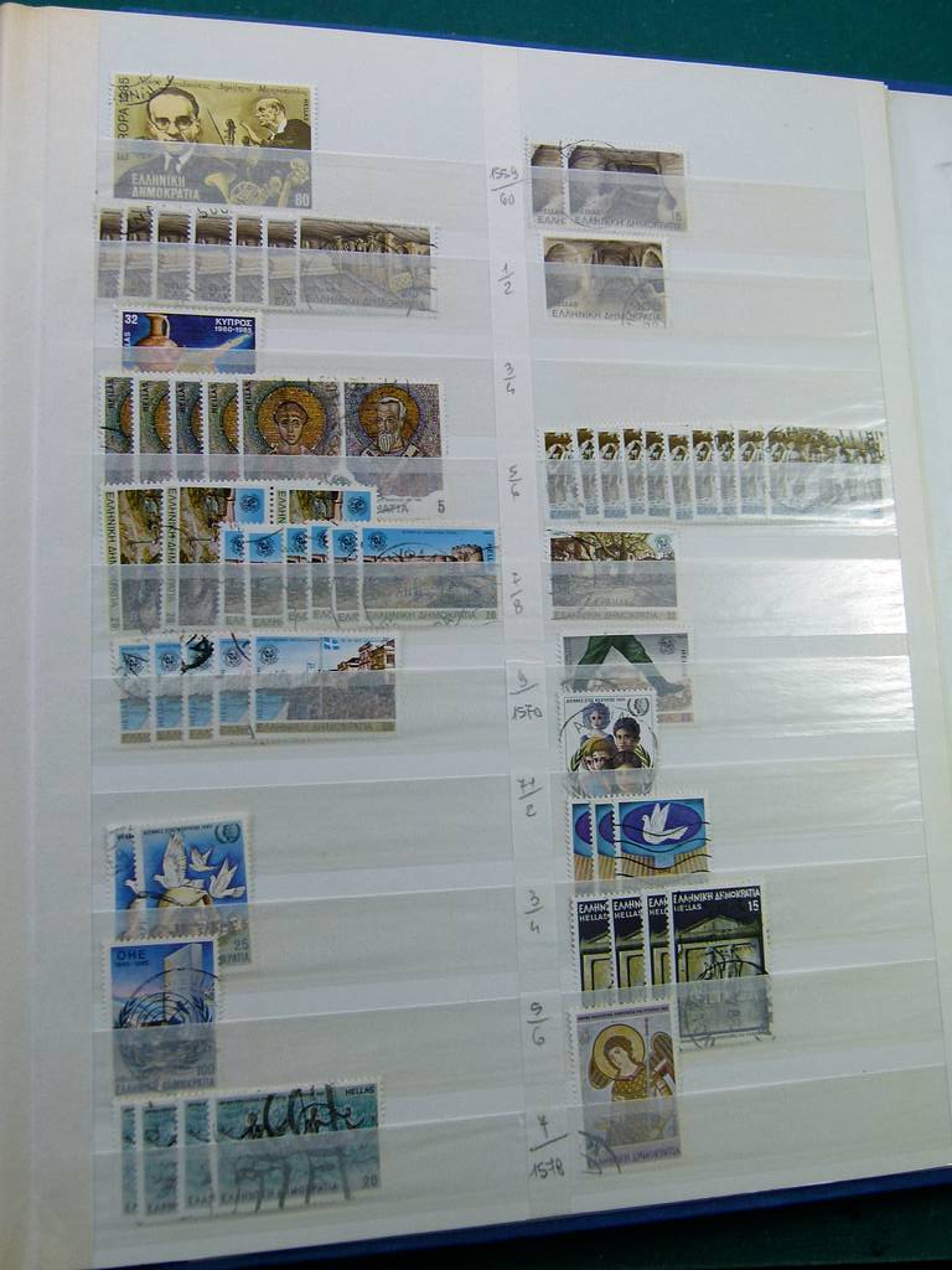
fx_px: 1100
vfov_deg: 60.0
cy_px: 635
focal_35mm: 30
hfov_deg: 46.8
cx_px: 476
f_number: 4
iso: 100
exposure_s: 1/125
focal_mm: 5.3
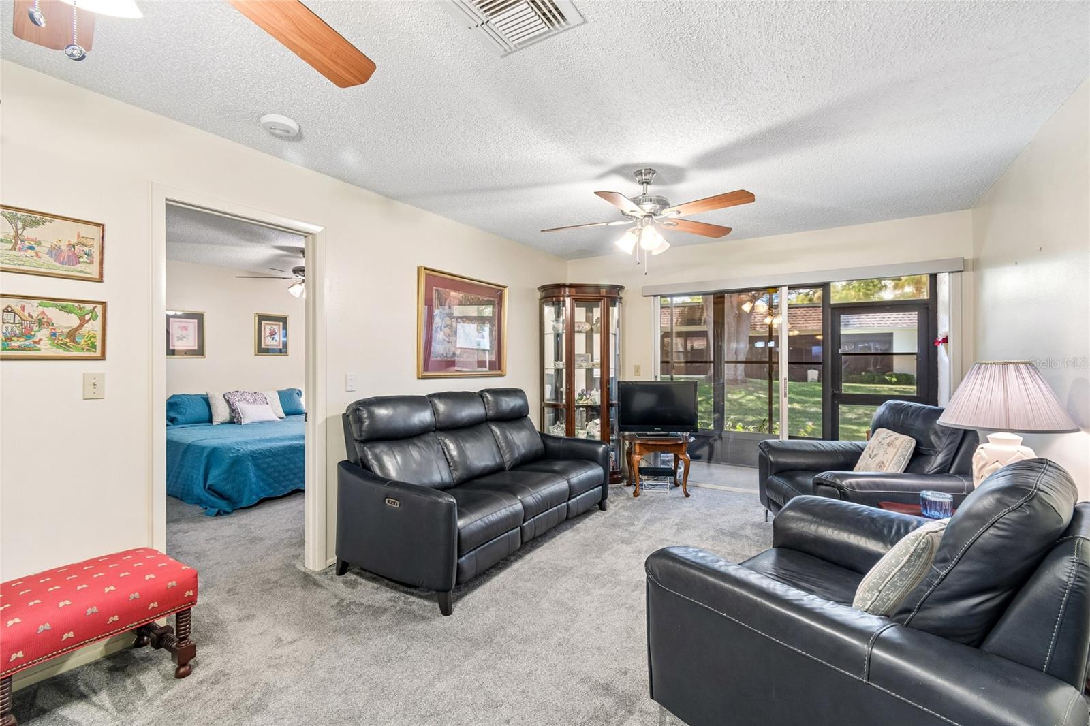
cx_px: 545
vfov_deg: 77.3
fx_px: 454
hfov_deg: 100.4
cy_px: 363
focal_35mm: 15
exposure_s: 1/3.33
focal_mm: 10
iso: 100
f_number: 7.1
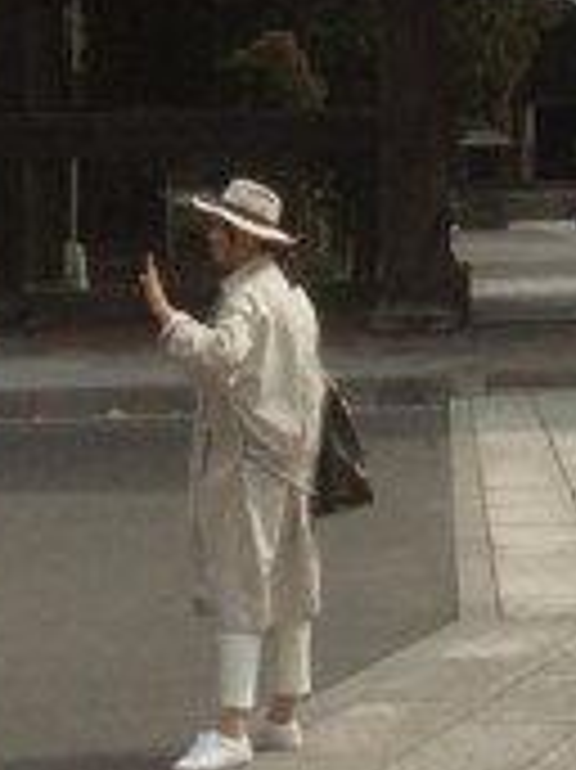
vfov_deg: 12.7
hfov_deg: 9.7
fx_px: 3332
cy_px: -275
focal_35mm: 150
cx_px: 702
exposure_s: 1/1079
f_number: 2.4
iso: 32
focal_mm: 3.3
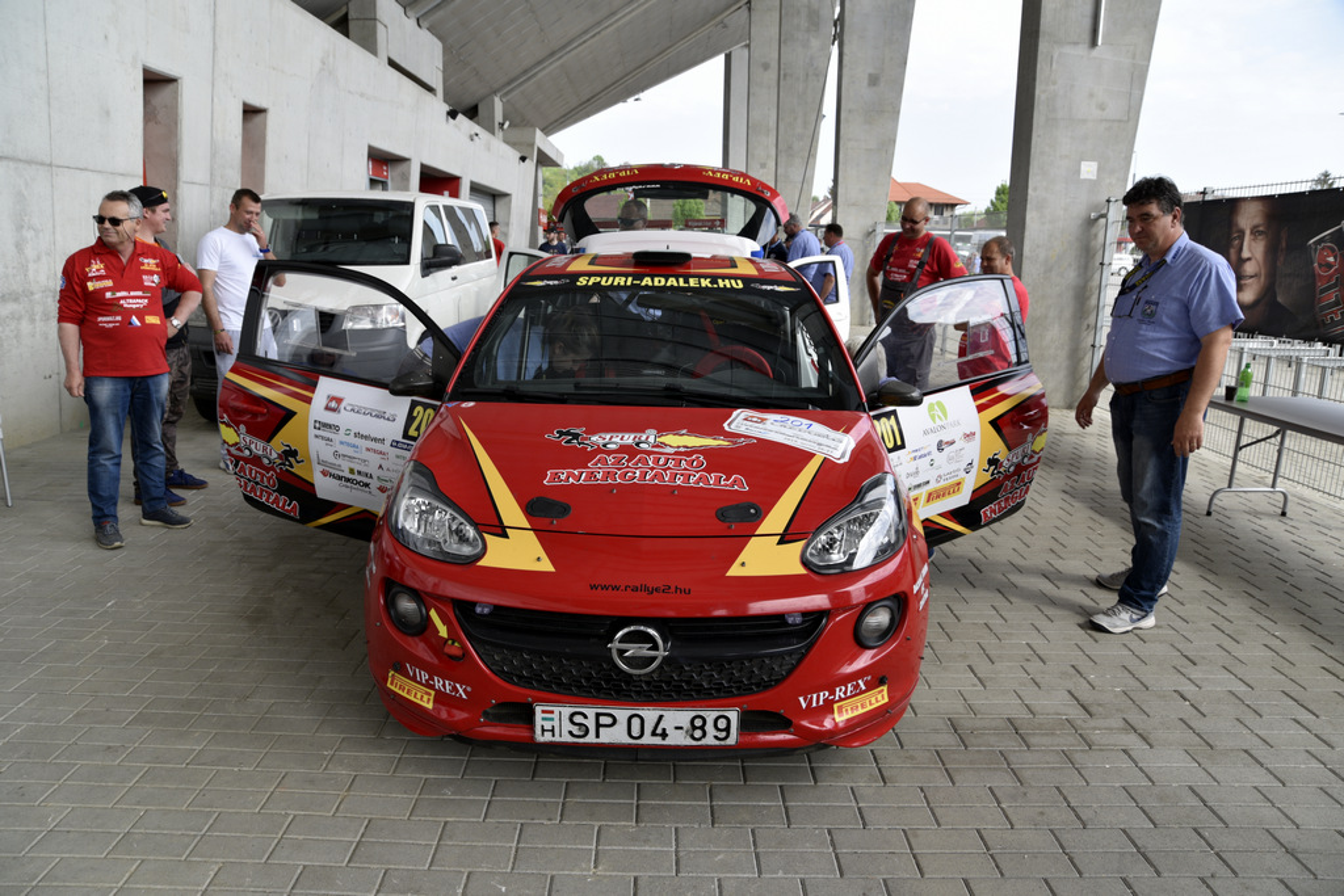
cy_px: 448
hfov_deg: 73.7
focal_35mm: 24
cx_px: 672
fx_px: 896
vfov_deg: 53.1
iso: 100
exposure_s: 1/125
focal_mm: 24
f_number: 7.1
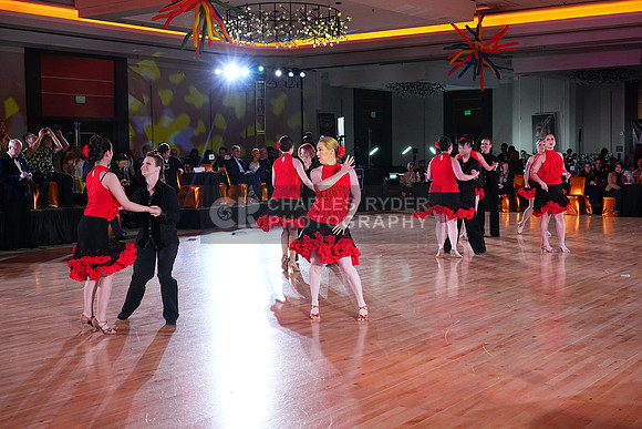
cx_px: 321
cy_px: 214
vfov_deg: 28.7
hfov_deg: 41.9
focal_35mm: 47
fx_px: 838
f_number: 5.6
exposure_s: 1/400
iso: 5000
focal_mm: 47
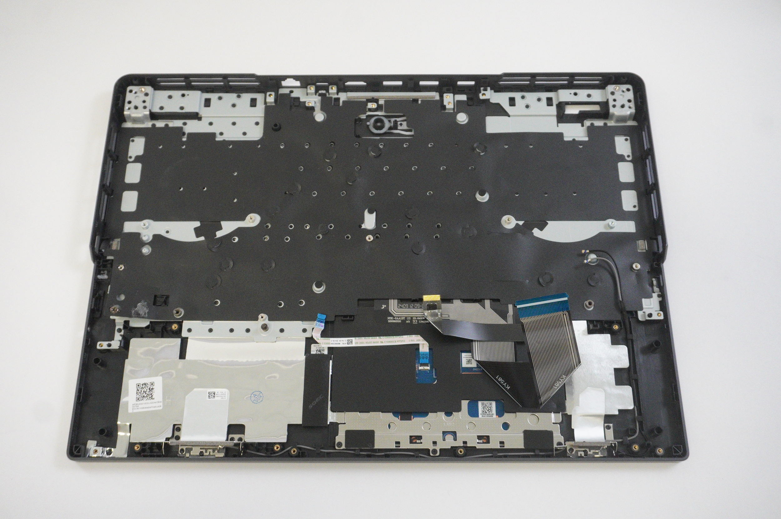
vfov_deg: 38.3
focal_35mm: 34
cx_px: 390
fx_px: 748
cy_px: 260
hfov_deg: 55.1
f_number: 5.6
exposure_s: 1/250
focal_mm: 23
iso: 5000
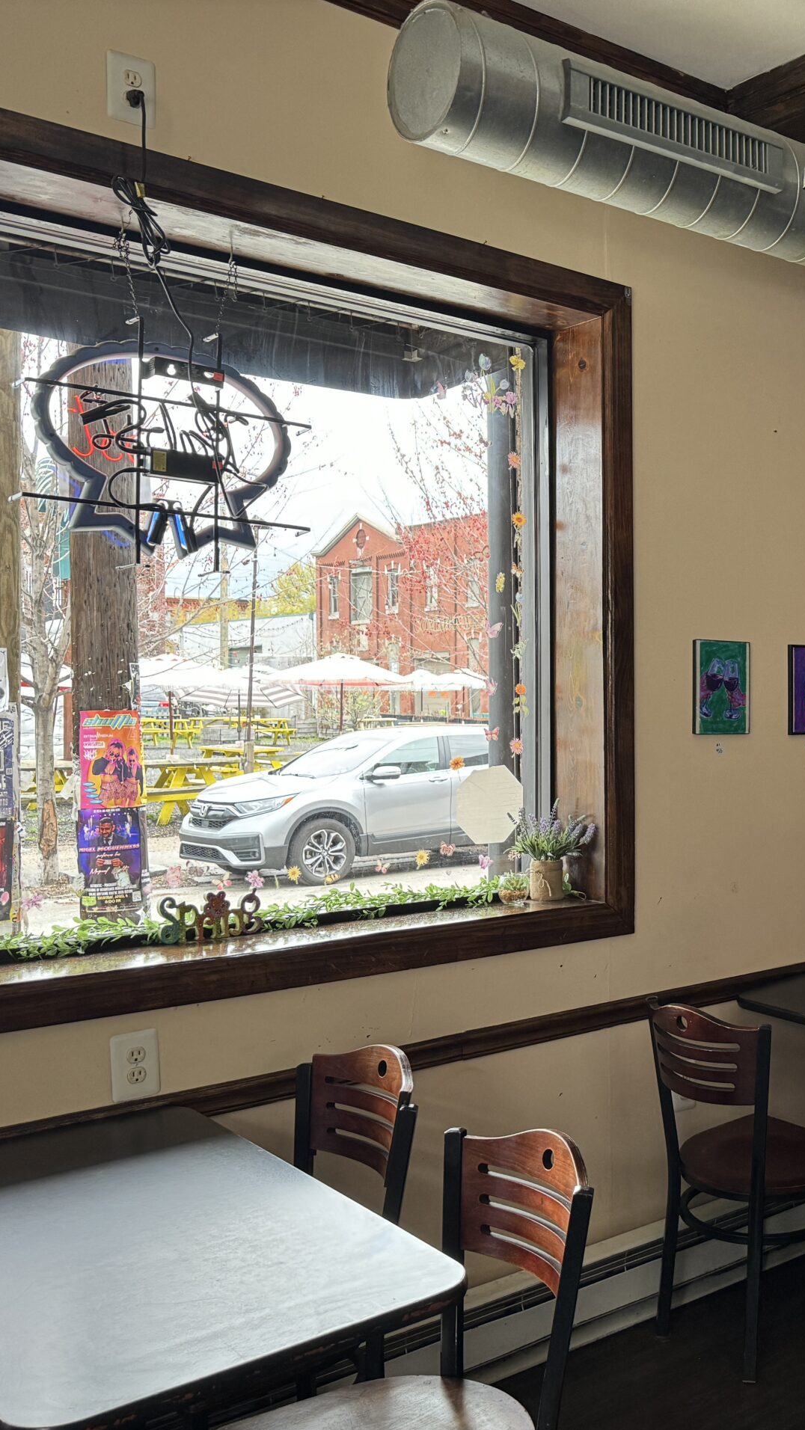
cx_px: 730
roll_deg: -0.1
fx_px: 1328
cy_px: 716
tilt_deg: -1.1
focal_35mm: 35
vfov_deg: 56.6
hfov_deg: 32.0
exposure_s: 1/87
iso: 200
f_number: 1.78
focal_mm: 6.86
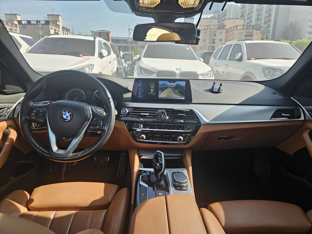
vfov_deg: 58.9
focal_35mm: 23
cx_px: 156
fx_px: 207
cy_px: 117
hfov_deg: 73.9
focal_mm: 5.4
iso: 32
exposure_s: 1/61
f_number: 1.8
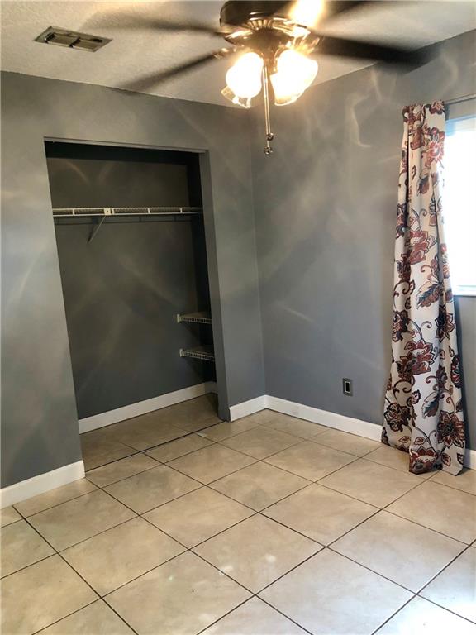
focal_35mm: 28
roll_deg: +4.2
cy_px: 318
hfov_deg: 49.7
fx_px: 513
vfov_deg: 63.4
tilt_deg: -8.8
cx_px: 238
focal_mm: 4
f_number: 1.8
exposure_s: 1/15
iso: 64
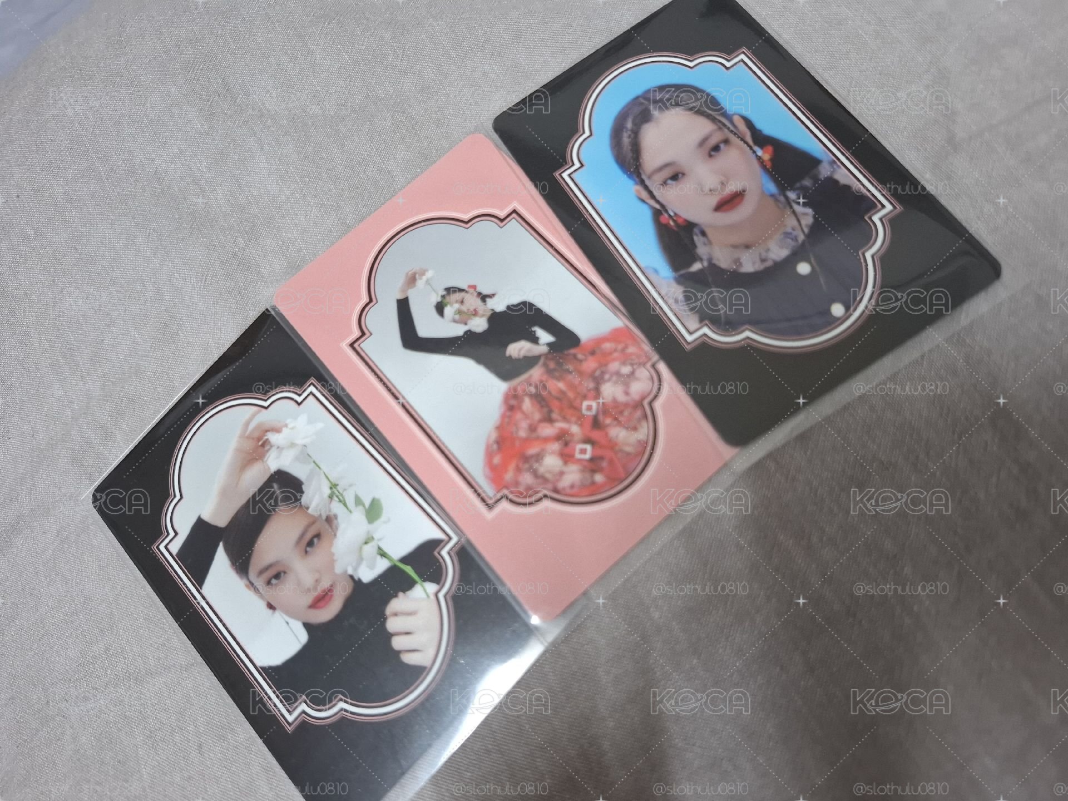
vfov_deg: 58.9
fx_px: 710
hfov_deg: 73.9
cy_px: 400
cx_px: 534
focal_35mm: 23
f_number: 1.8
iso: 320
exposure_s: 1/30
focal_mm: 5.54
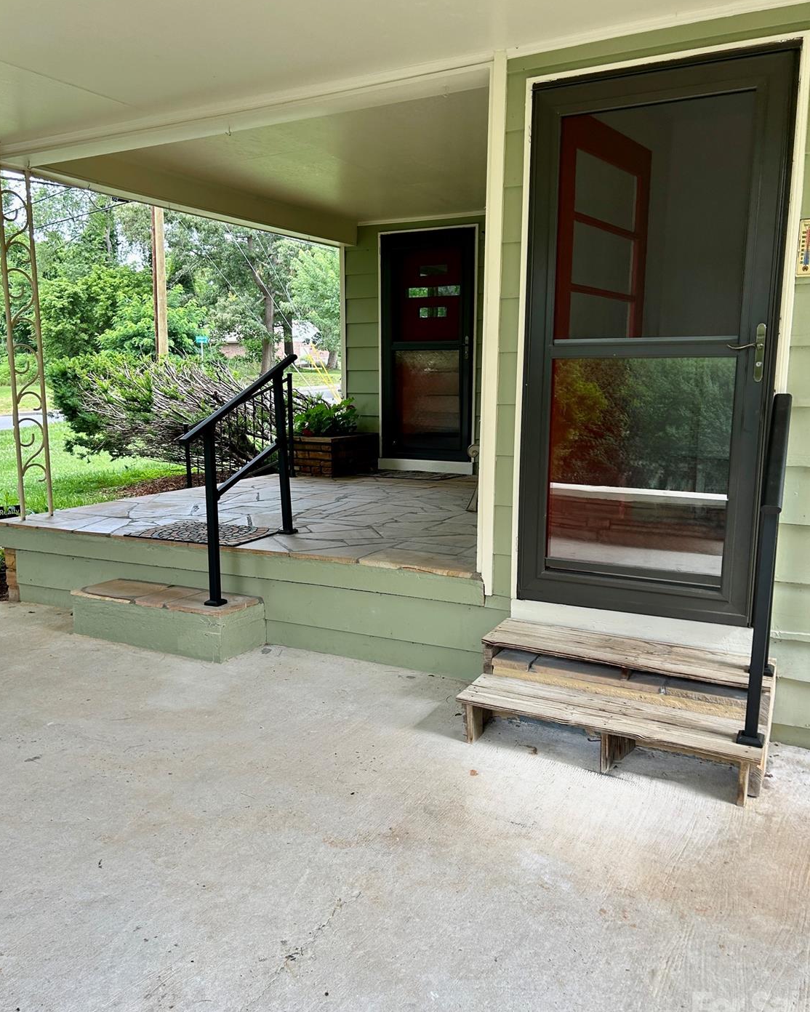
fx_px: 839
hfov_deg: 51.5
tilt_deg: -10.9
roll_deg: -2.3
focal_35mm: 28
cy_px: 514
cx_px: 404
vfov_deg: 62.2
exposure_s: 1/274
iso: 40
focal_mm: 5.7
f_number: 1.5
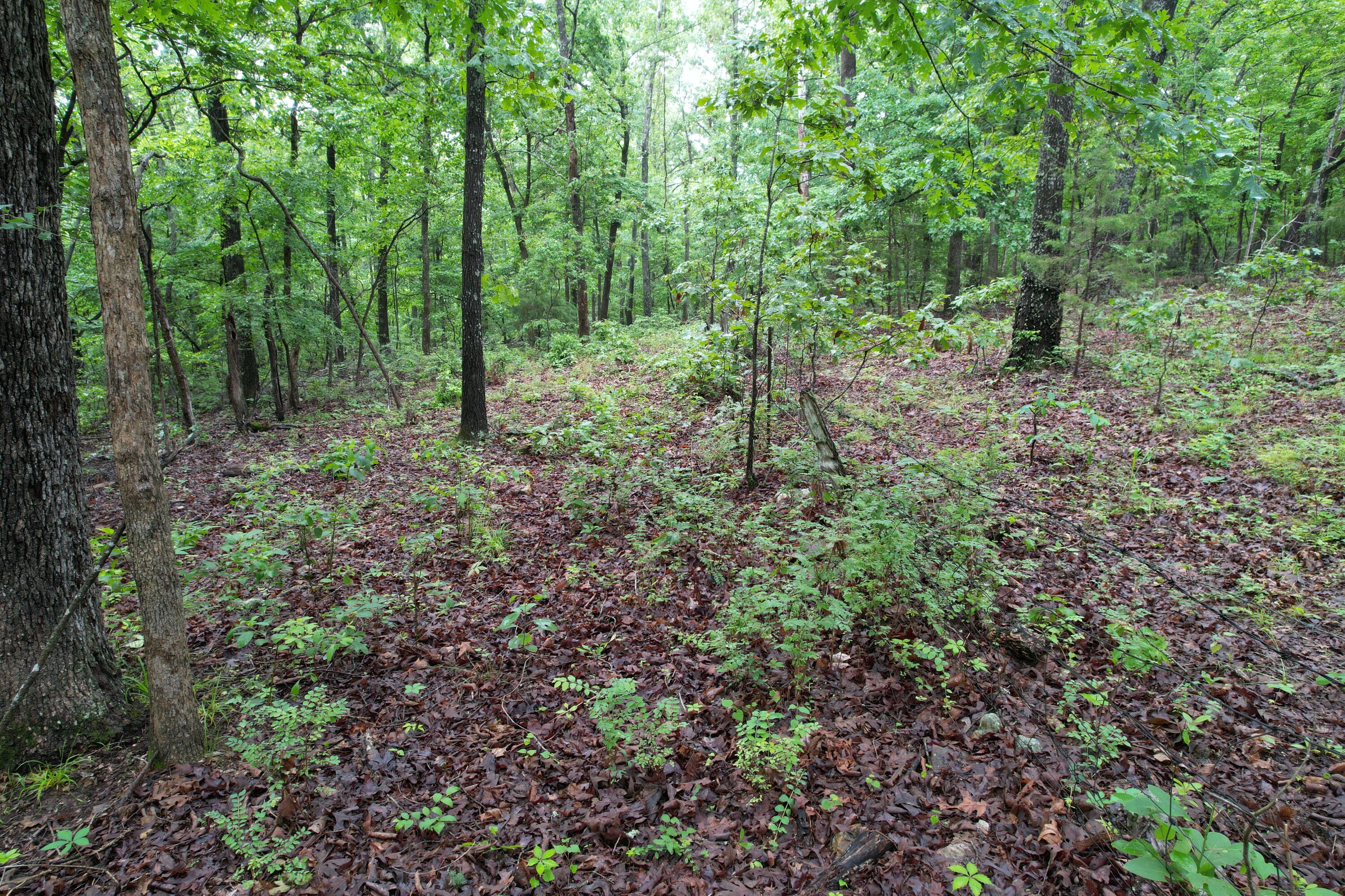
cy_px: 448
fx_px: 822
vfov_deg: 57.2
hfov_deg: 78.6
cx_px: 672
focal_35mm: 22
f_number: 2.8
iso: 110
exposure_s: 1/30
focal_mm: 8.38
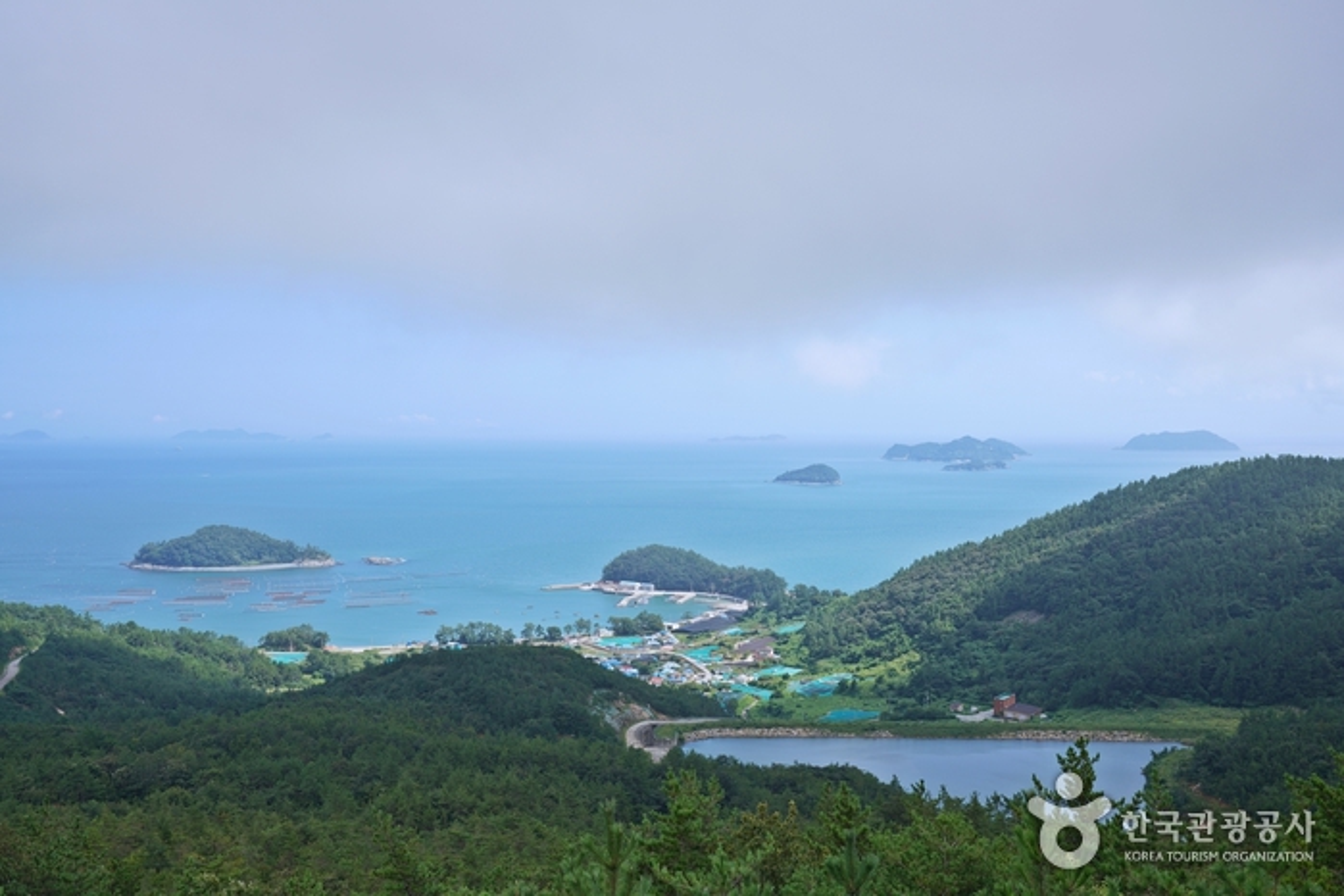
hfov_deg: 54.4
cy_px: 448
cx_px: 672
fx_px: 1307
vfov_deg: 37.9
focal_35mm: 35
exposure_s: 1/250
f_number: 6.3
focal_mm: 35
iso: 100
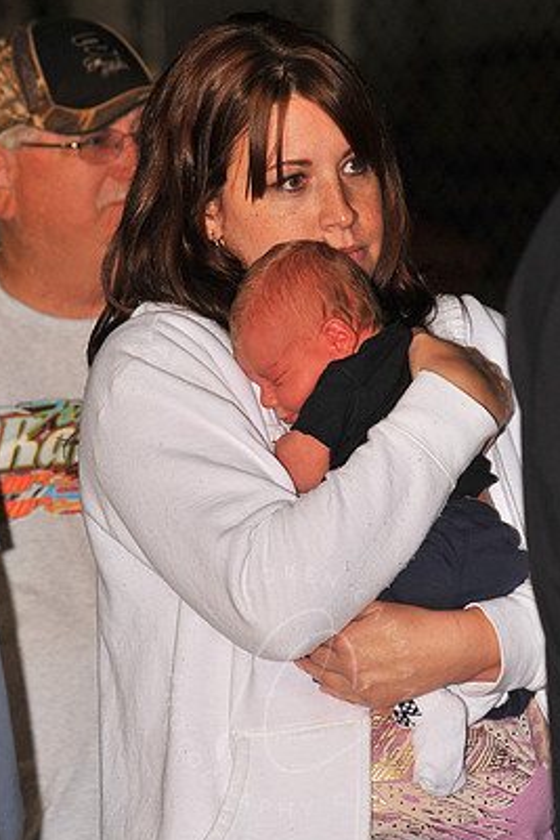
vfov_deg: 9.1
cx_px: 289
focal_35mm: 225
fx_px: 5245
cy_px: 428
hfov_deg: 6.1
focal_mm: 200
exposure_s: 1/320
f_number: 8
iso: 500
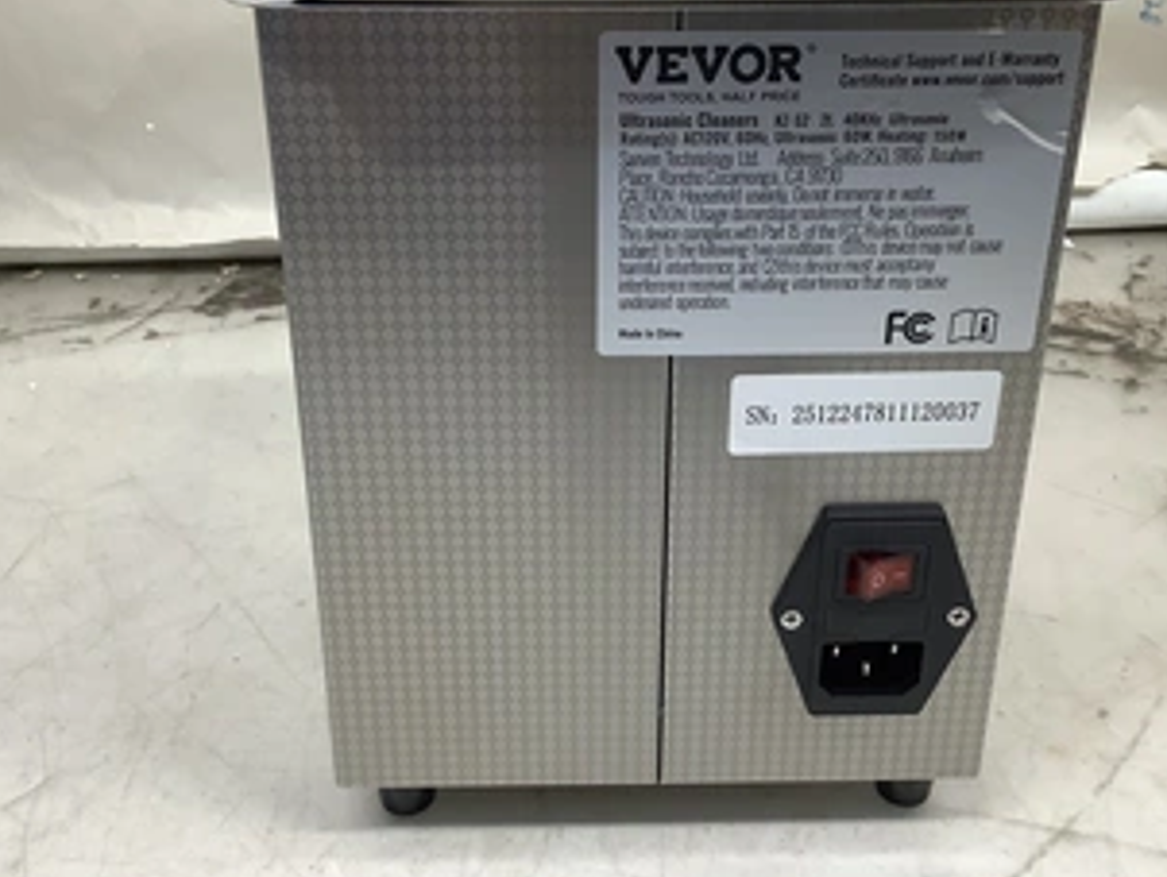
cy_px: 371
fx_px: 1383
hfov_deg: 45.7
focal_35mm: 41
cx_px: 611
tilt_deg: -27.2
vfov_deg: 35.1
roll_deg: -1.0
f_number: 2.4
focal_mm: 3.3
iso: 100
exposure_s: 1/120
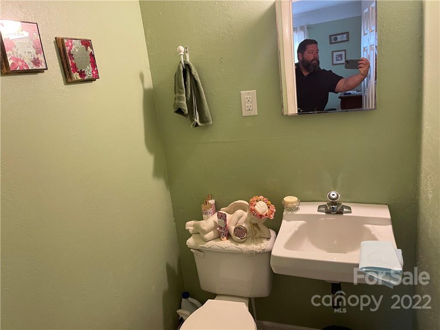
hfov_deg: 67.3
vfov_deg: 53.1
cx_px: 220
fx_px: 330
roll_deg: +7.8
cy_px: 165
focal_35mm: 26
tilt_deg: -14.7
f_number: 1.6
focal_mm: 5.1
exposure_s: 1/60
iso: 250
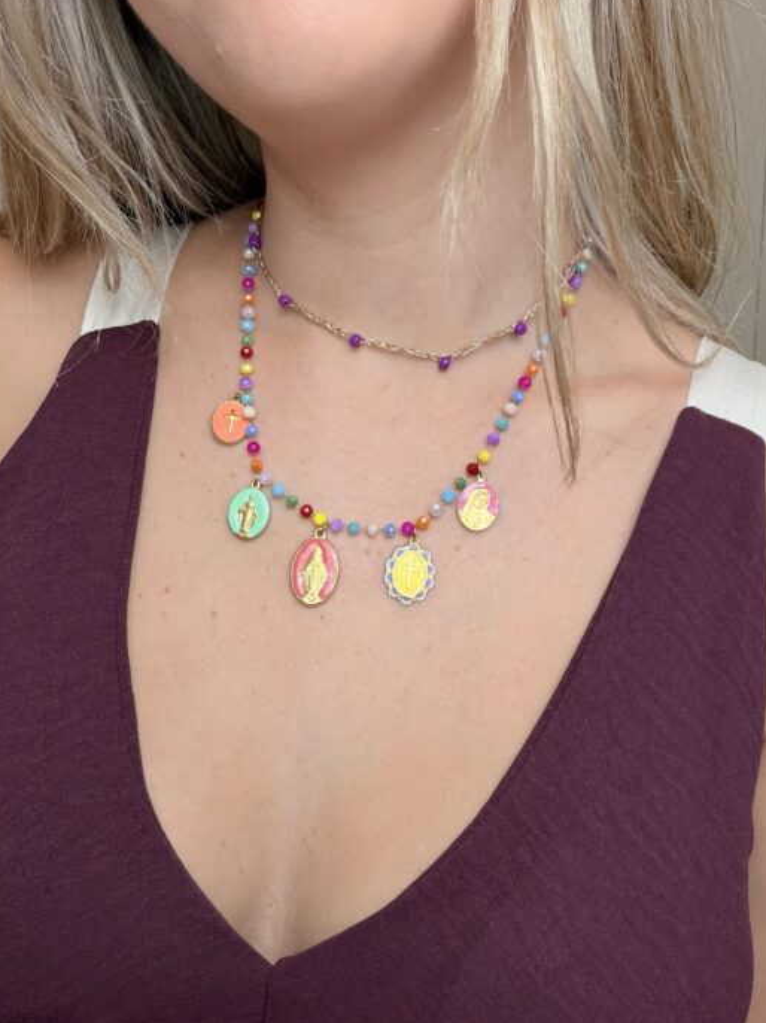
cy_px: 564
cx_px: 386
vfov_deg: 52.5
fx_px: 1033
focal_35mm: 35
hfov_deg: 40.7
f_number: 1.9
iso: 80
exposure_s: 1/121
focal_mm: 2.71
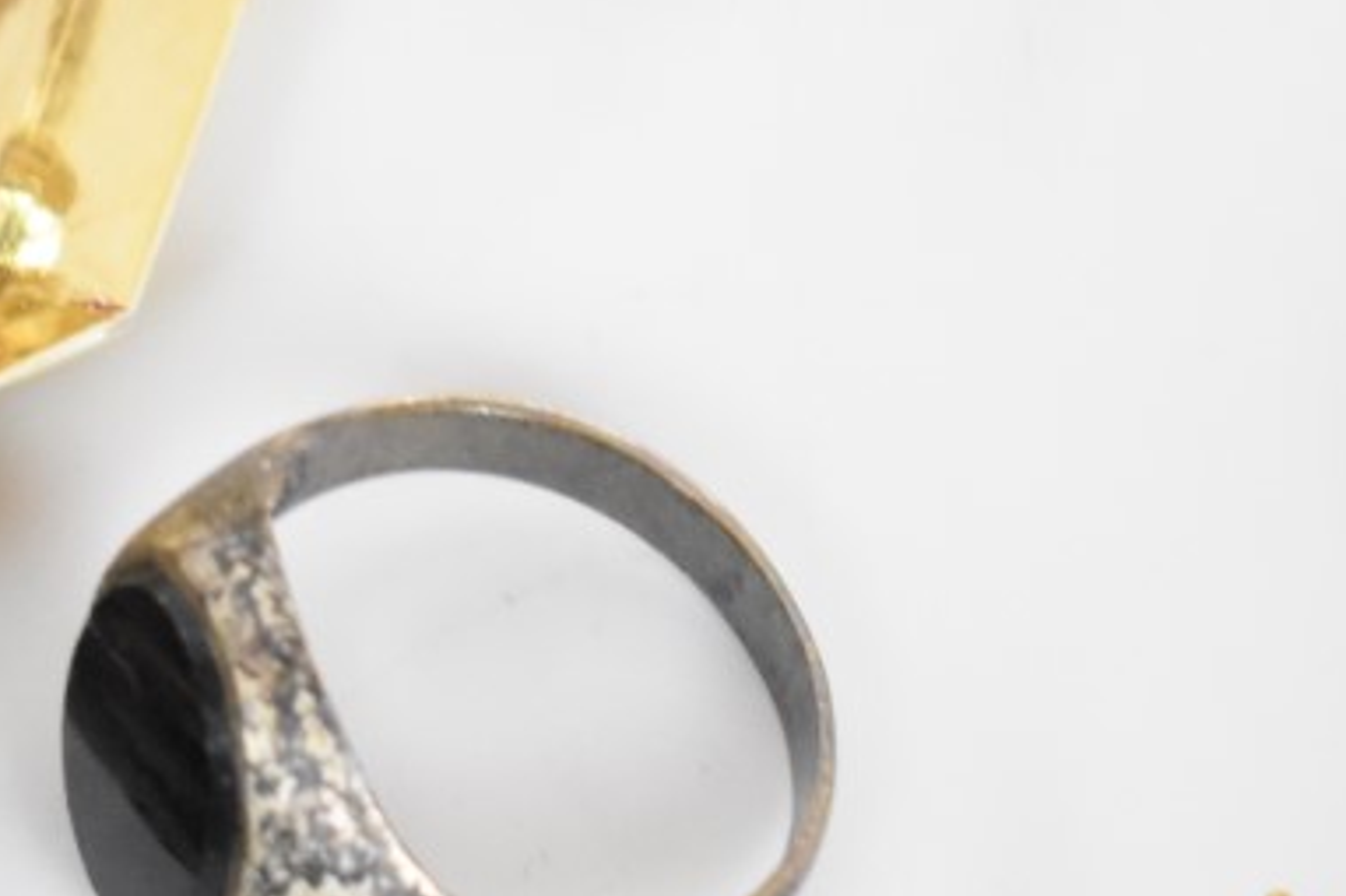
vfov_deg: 3.9
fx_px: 13047
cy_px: 183
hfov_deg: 5.9
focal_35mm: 349
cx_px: 193
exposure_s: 1/100
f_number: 5.6
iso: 3200
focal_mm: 55
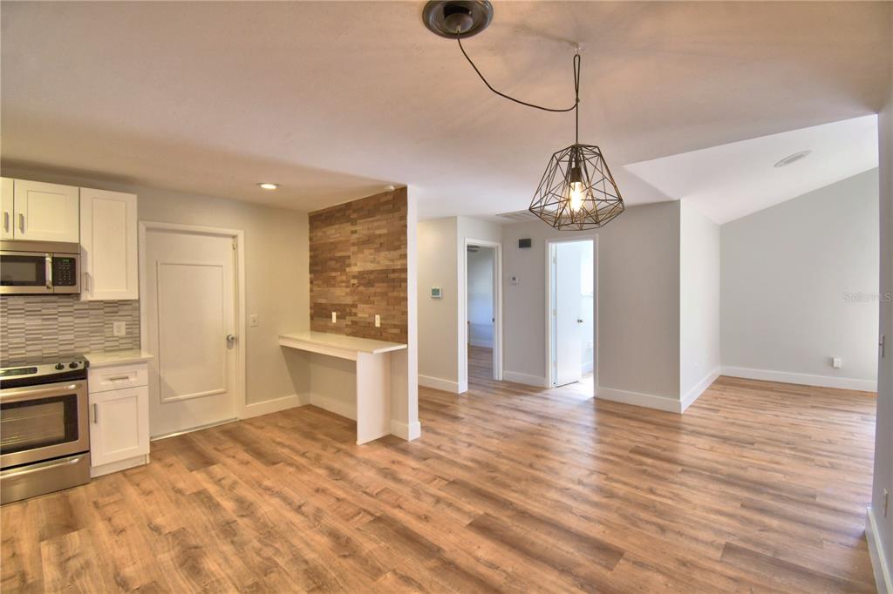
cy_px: 297
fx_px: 372
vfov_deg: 77.3
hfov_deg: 100.4
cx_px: 446
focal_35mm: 15
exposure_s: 1/40
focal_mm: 10
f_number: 4.5
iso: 400
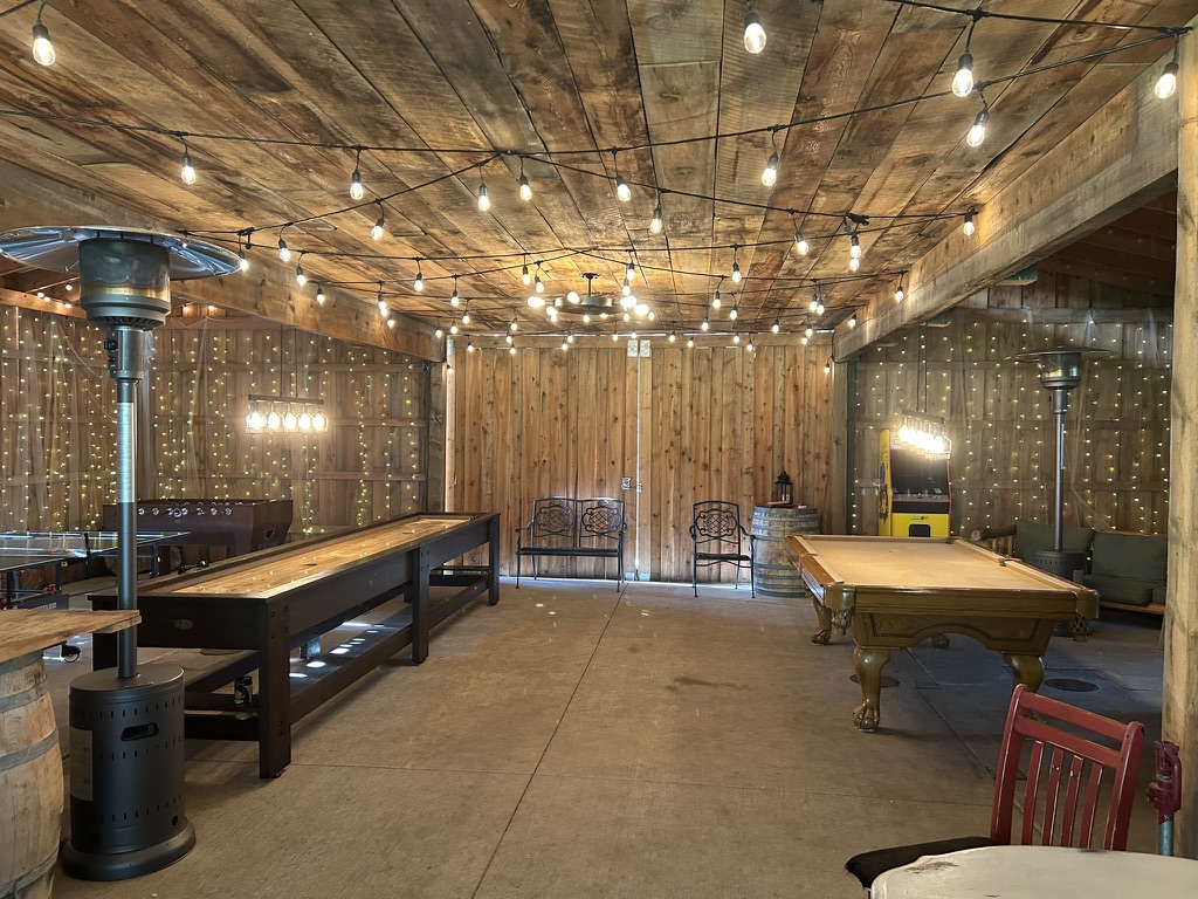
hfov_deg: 67.3
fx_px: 900
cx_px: 599
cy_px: 450
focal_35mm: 26
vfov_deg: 53.1
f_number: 1.5
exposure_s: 1/60
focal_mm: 5.7
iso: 250
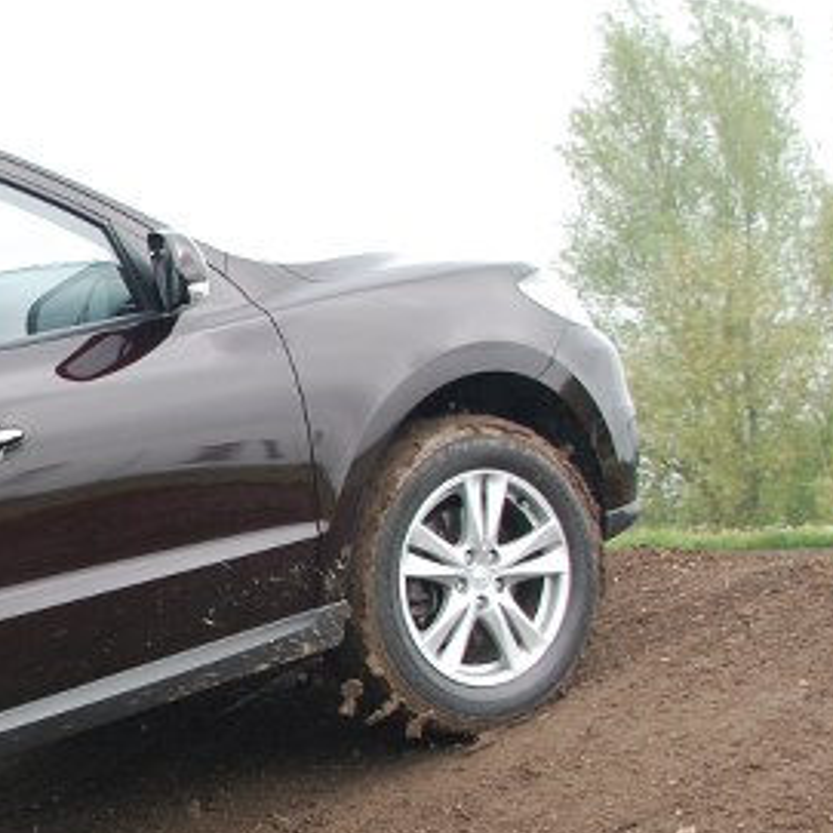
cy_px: 570
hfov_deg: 13.3
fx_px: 3403
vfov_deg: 13.9
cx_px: -350
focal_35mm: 125
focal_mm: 26
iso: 360
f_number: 5.6
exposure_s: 1/500
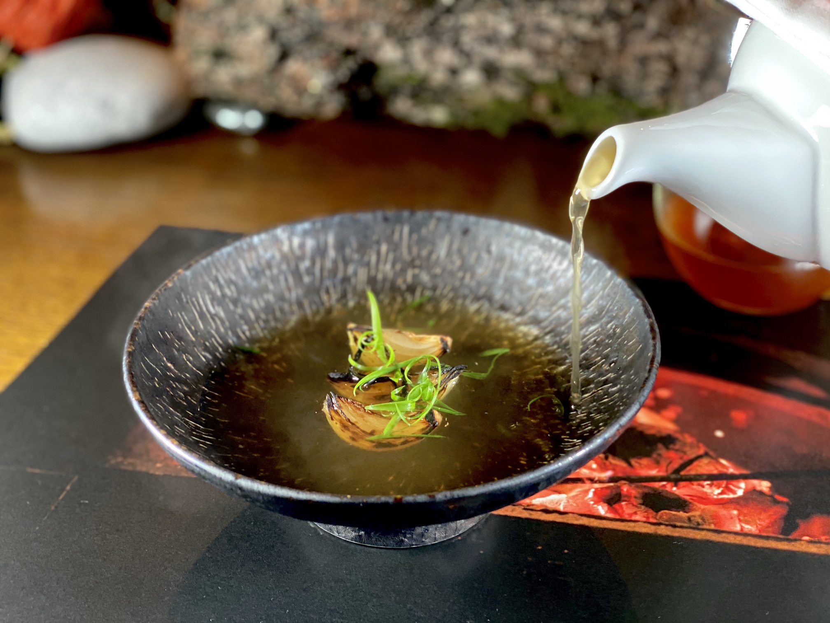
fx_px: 1247
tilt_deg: -31.5
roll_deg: +1.0
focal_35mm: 52
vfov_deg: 28.0
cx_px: 415
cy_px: 312
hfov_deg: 36.8
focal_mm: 6
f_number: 2
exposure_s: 1/40
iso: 125
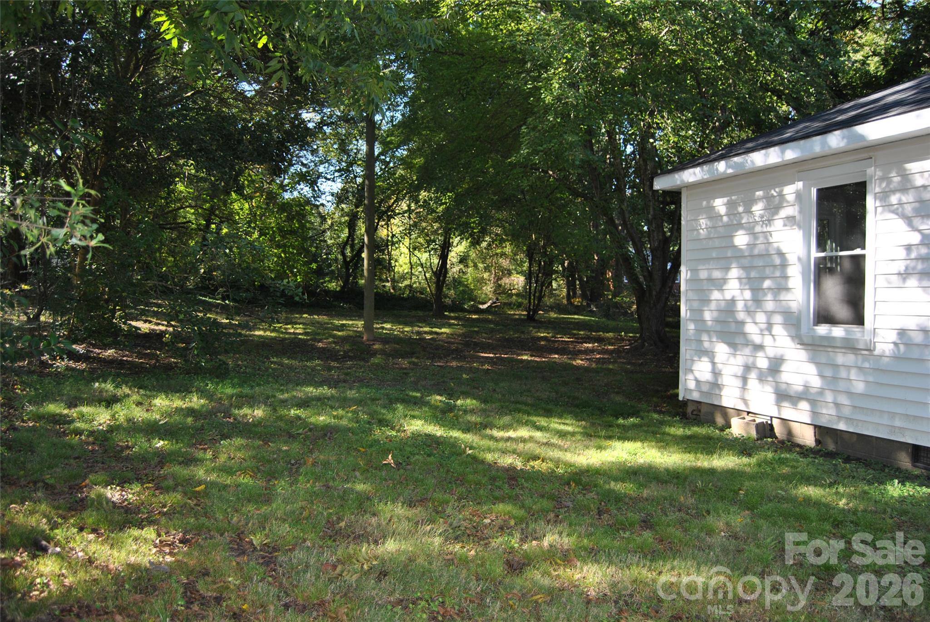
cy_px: 311
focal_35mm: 27
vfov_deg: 48.0
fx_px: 698
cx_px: 465
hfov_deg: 67.3
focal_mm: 18
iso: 100
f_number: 3.5
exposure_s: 1/160
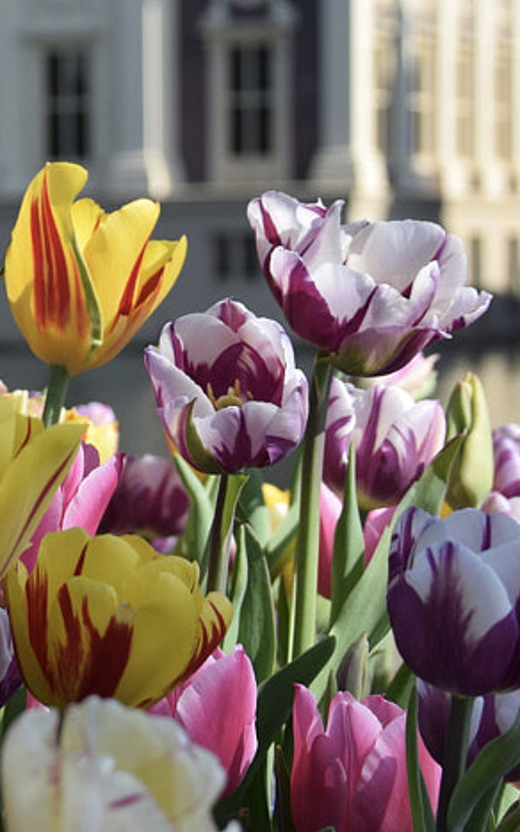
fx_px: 3559
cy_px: 241
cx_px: -134
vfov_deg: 13.3
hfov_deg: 8.3
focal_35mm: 157
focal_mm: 30
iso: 100
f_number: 4.2
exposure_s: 1/500
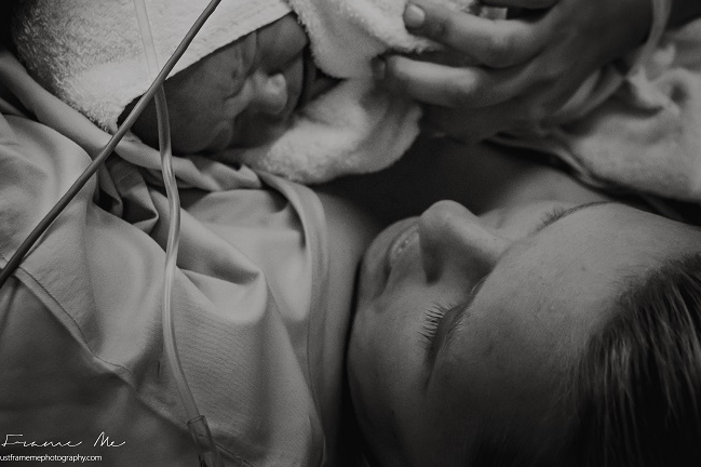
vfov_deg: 26.9
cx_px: 312
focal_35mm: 50
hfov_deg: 39.6
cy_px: 171
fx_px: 973
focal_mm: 24
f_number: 4
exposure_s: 1/500
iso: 2500
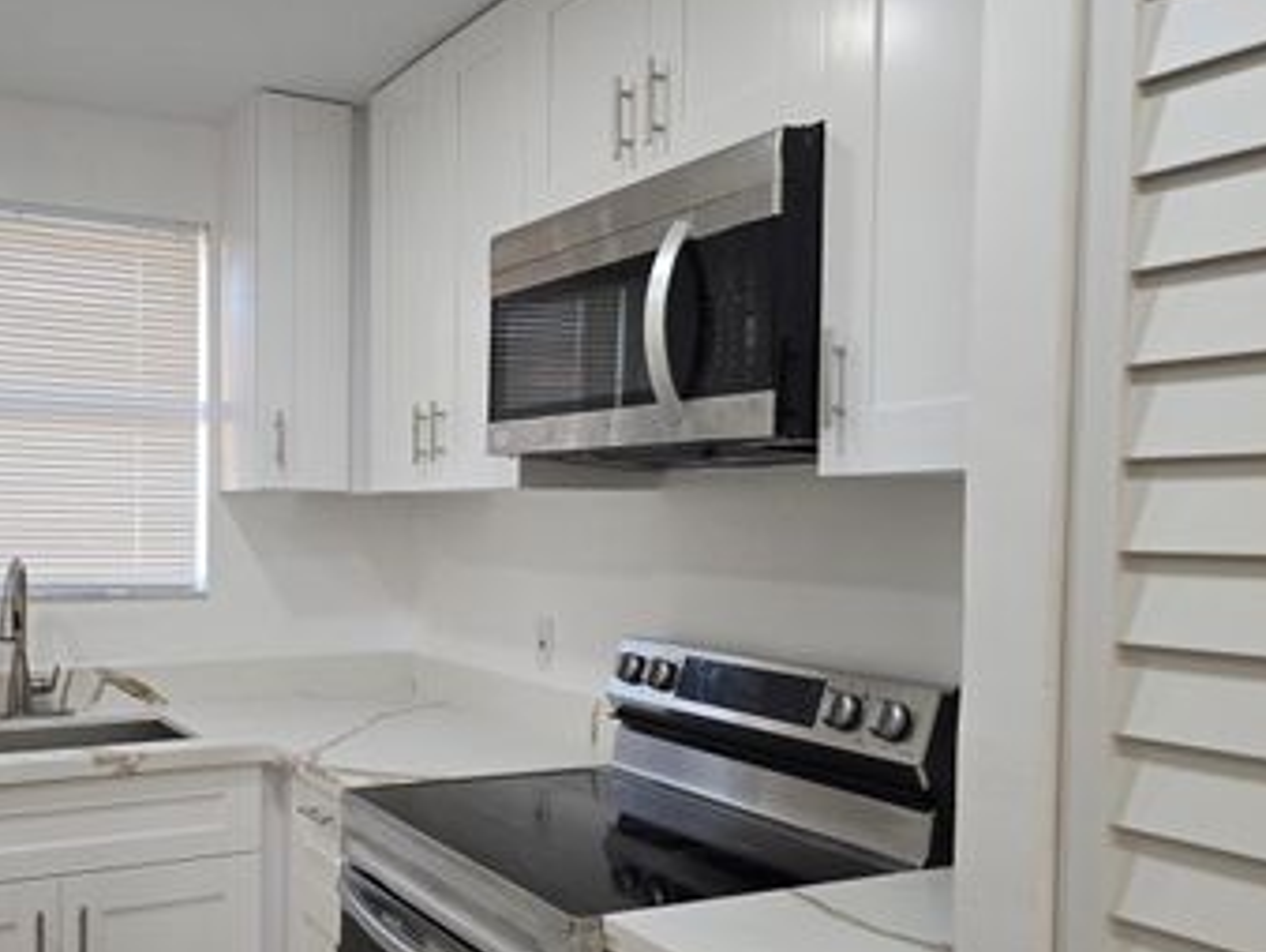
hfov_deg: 52.5
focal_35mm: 34
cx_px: 390
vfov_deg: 41.5
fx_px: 1244
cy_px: 594
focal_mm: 6.3
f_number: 1.7
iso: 100
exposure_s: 1/120
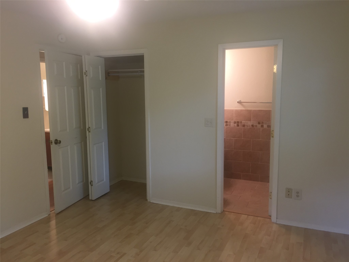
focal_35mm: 29
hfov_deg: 61.7
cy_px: 131
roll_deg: -1.2
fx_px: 292
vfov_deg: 48.2
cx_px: 174
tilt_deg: -8.1
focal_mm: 4.15
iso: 64
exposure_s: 1/30
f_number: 2.2
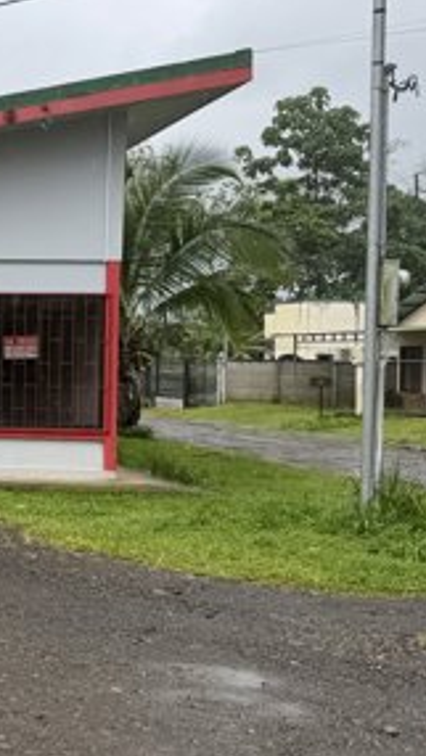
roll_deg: -0.4
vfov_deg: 36.0
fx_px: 1164
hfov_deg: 17.3
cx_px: -321
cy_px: 359
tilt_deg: -0.7
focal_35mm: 58
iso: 80
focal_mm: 6.76
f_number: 1.78
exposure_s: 1/750
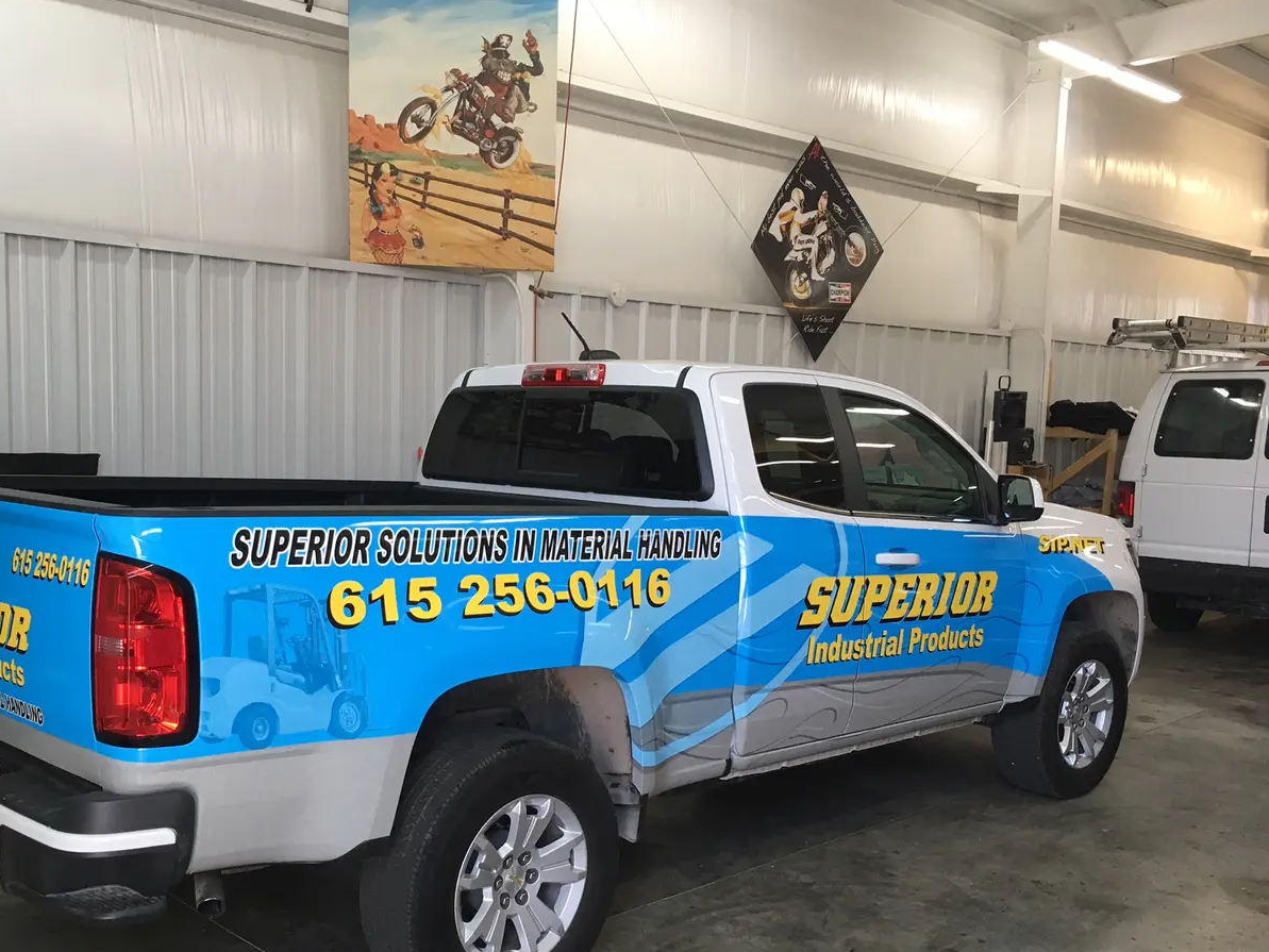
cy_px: 544
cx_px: 522
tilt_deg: -7.4
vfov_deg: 40.6
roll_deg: -0.9
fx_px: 1283
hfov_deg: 52.3
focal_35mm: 35
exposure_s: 1/30
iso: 40
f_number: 2.2
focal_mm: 4.15
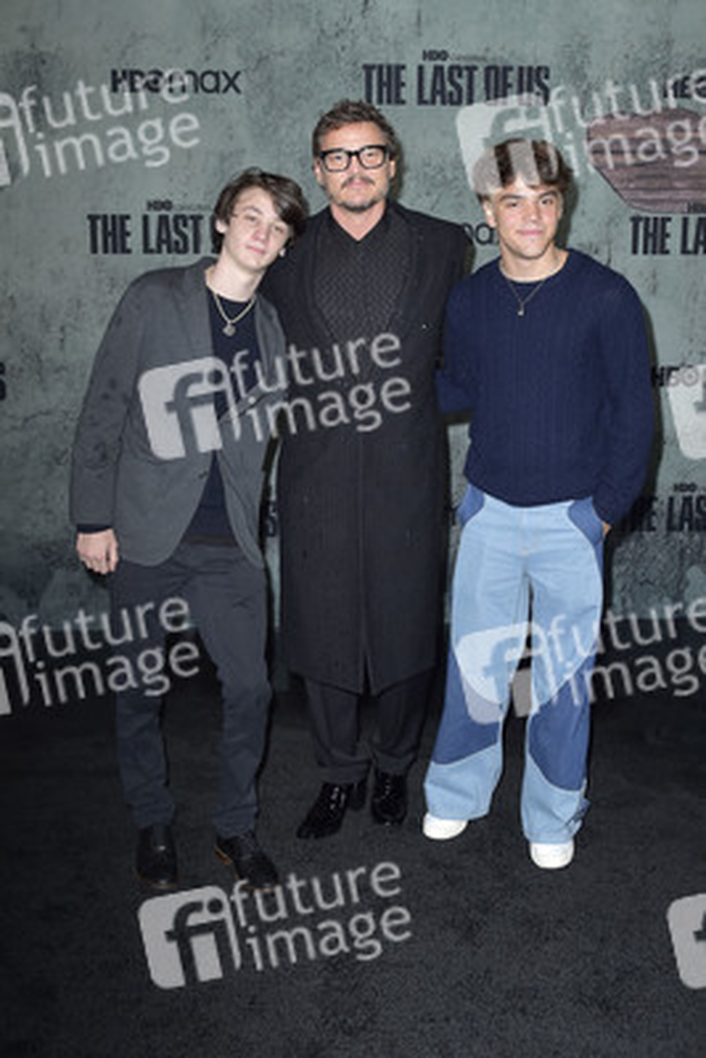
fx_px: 999
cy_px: 529
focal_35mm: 34
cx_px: 353
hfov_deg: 38.9
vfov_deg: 55.8
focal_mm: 34
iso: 640
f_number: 6.3
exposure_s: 1/250
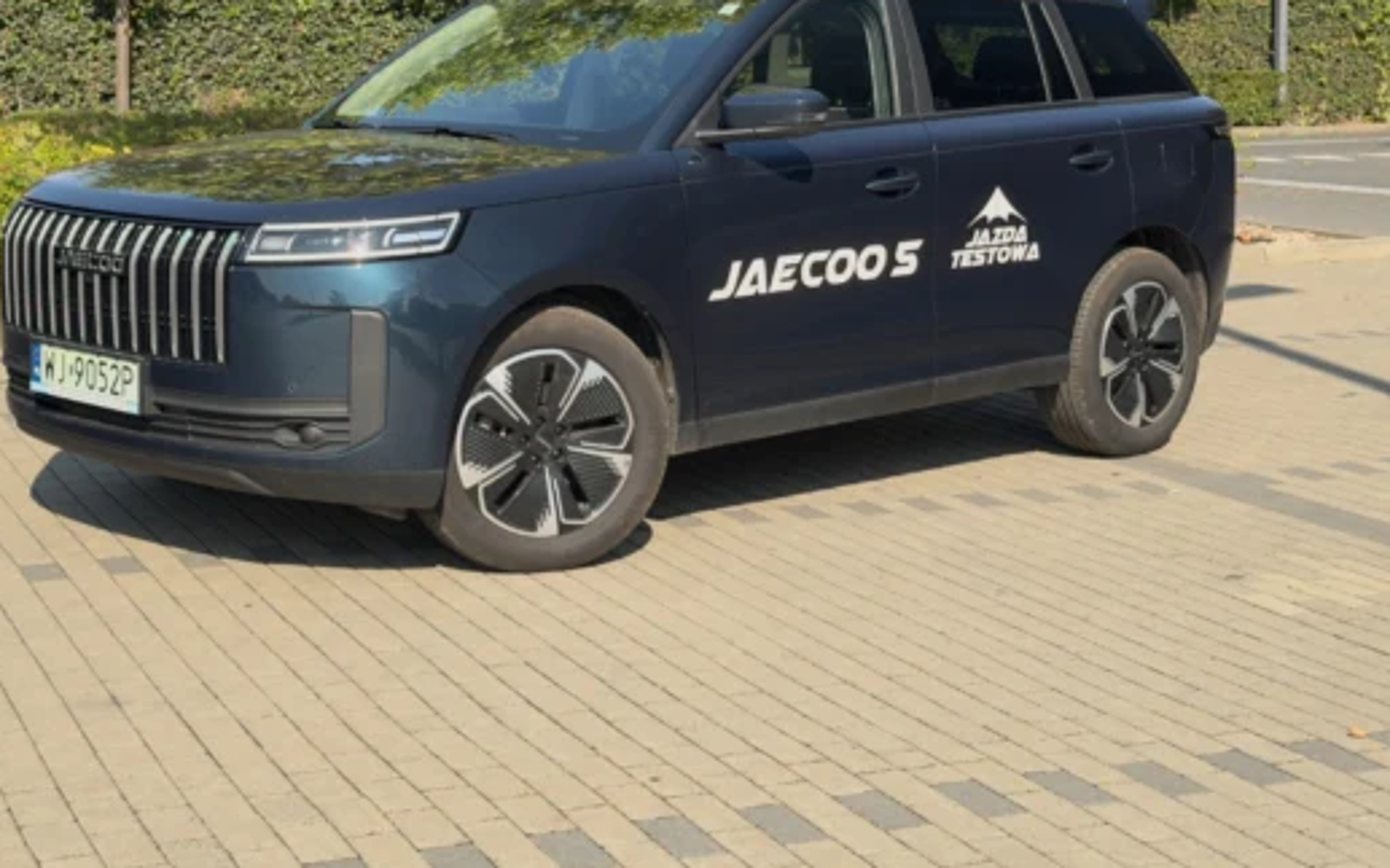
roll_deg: +0.8
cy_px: 247
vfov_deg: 20.5
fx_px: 2386
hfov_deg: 32.5
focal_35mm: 63
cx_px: 648
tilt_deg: -5.1
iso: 64
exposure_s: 1/1285
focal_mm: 6.76
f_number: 1.78
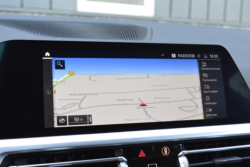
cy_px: 84
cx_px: 125
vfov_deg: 28.0
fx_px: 333
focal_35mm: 48
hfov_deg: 41.1
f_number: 7.1
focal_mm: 32
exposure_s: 1/60
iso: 800
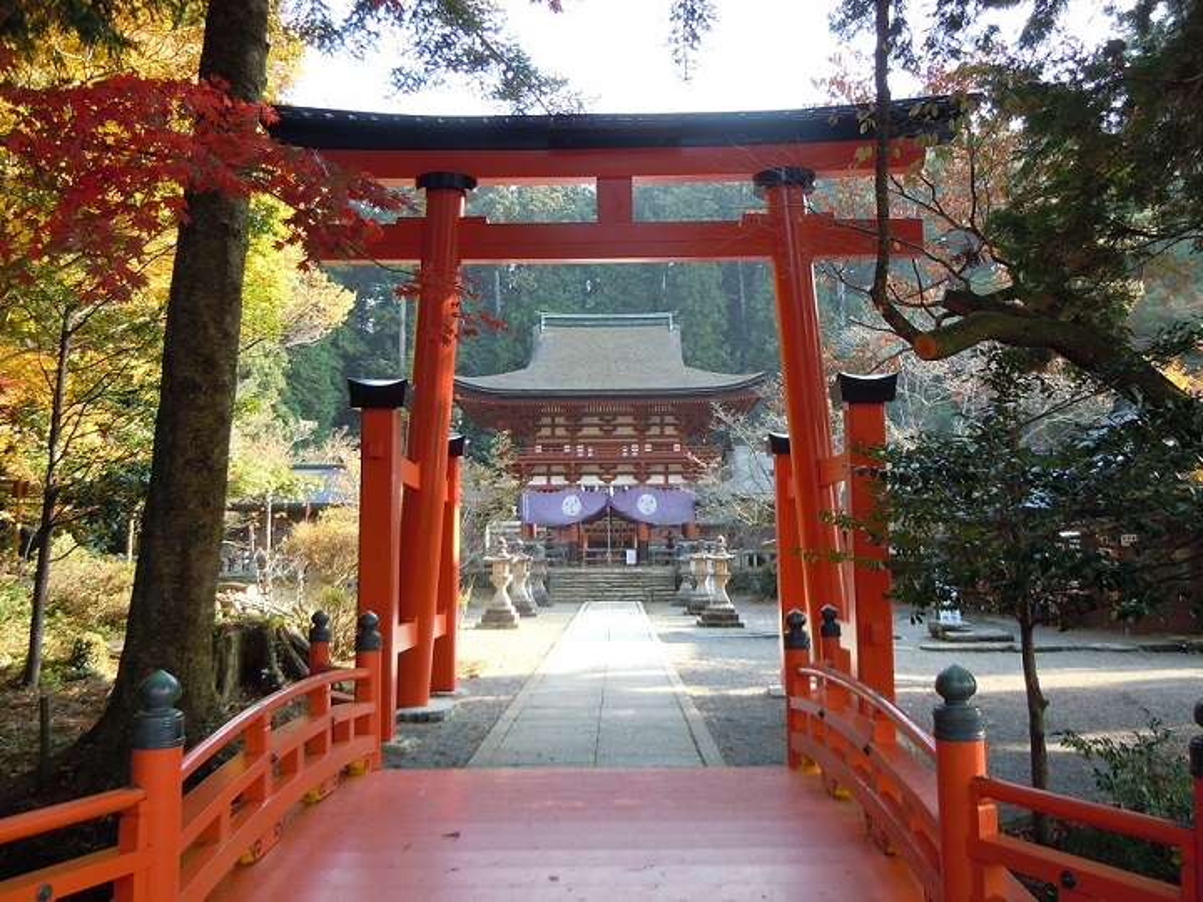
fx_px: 1043
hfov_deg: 60.0
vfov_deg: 46.8
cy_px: 451
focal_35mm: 30
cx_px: 602
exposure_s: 1/60
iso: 125
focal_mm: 5.4
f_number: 3.5
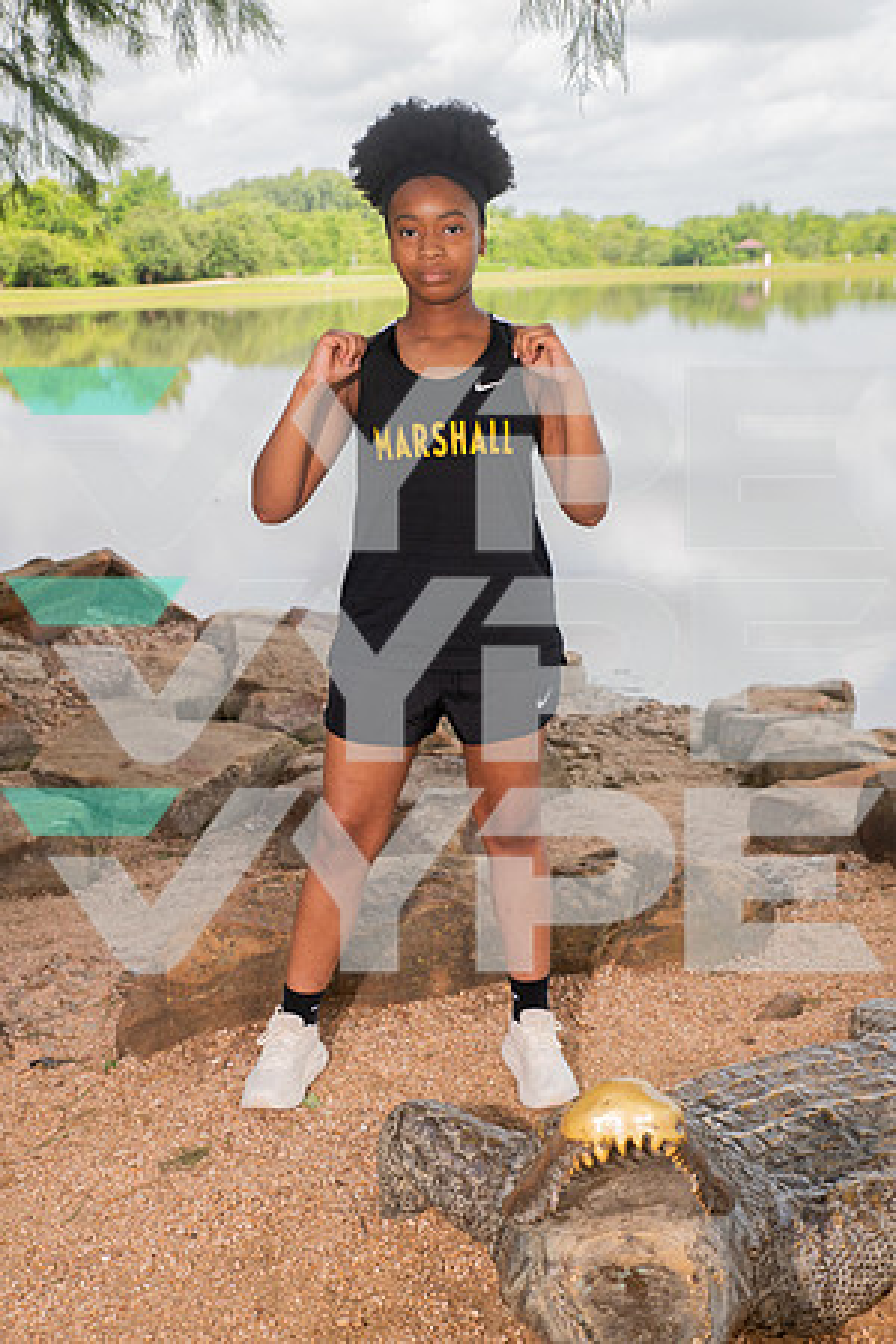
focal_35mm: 48
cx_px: 448
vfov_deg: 41.1
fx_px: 1792
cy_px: 672
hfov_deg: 28.1
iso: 320
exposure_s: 1/320
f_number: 7.1
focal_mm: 48
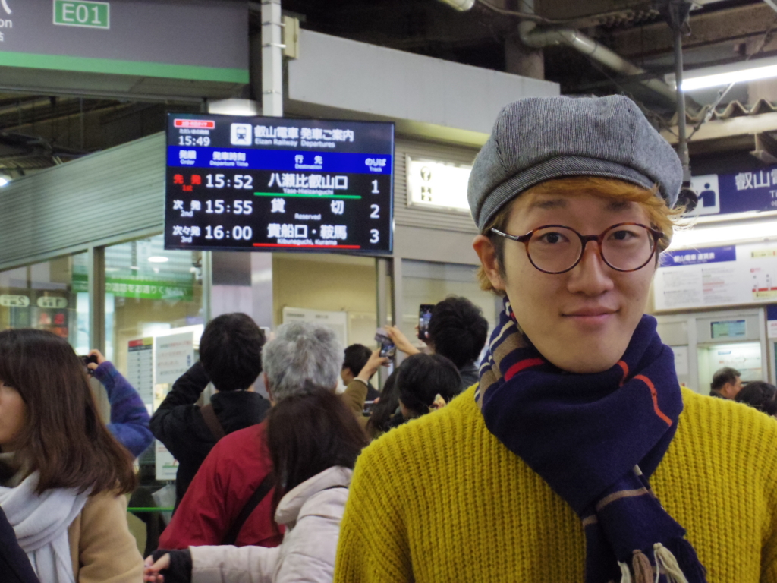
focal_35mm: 69
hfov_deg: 28.2
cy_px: 292
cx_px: 388
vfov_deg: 21.3
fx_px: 1549
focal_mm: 15
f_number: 4.5
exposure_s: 1/100
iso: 2000
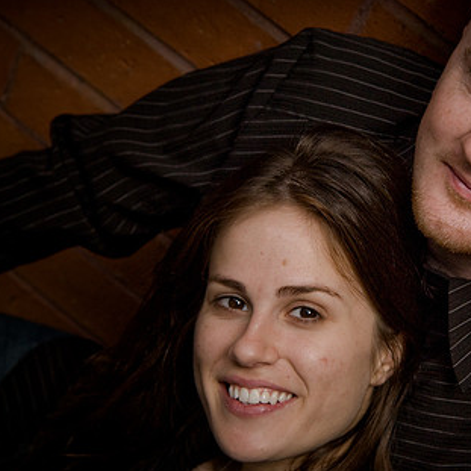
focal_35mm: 119
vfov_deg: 14.7
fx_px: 1832
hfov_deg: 14.5
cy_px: 241
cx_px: 397
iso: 400
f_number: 4
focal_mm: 50
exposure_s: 1/500
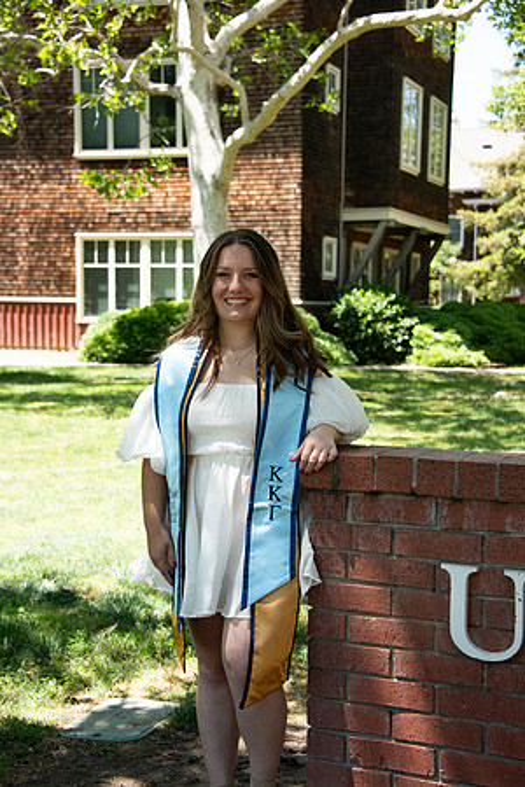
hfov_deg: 23.4
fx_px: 1269
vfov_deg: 34.5
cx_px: 262
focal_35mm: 58
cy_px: 394
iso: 640
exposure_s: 1/400
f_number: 5.6
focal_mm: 58
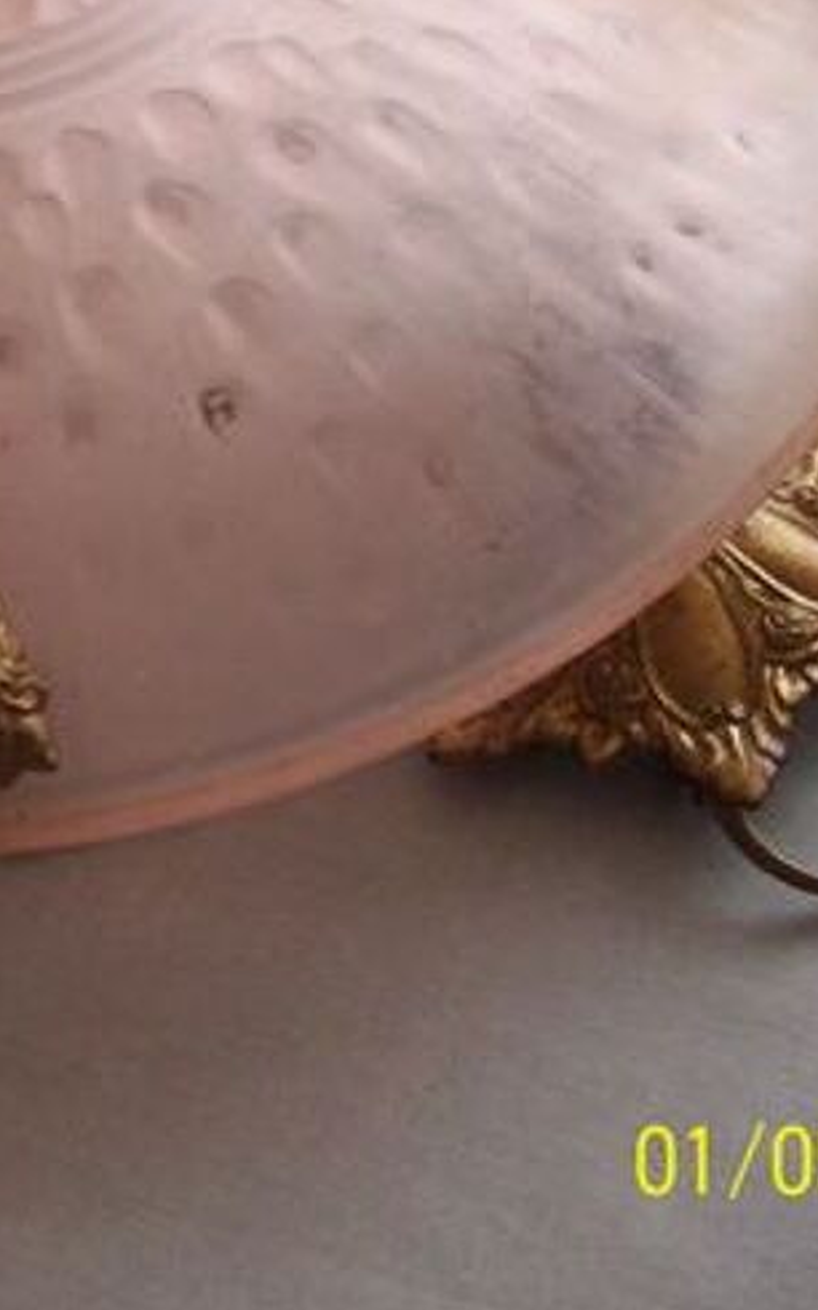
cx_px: -59
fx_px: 2855
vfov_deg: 25.6
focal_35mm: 80
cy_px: 348
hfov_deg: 15.9
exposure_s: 1/128
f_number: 2.8
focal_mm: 6.2
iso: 83
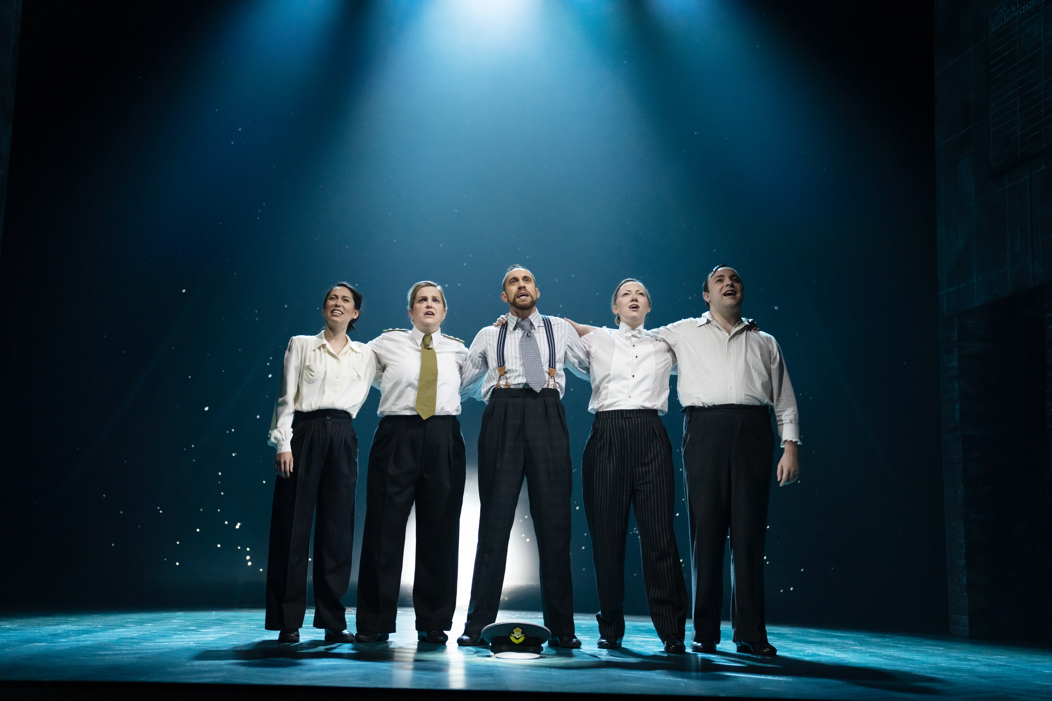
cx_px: 526
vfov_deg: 30.5
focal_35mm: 44
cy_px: 350
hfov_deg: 44.5
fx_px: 1286
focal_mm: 44
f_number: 2.8
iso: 2500
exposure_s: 1/250
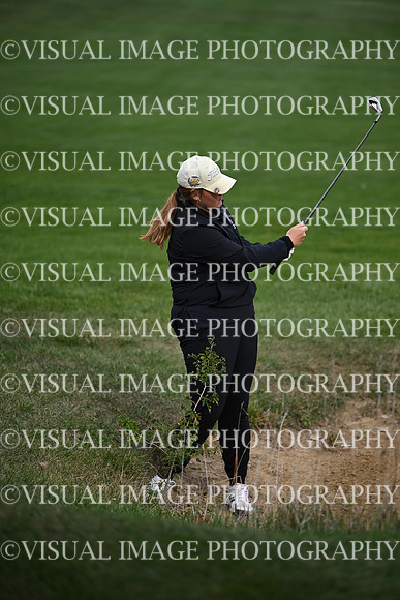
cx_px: 200
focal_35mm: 150
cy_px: 300
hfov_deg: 9.2
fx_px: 2498
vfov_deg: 13.7
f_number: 2.8
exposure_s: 1/2500
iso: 250
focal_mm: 150
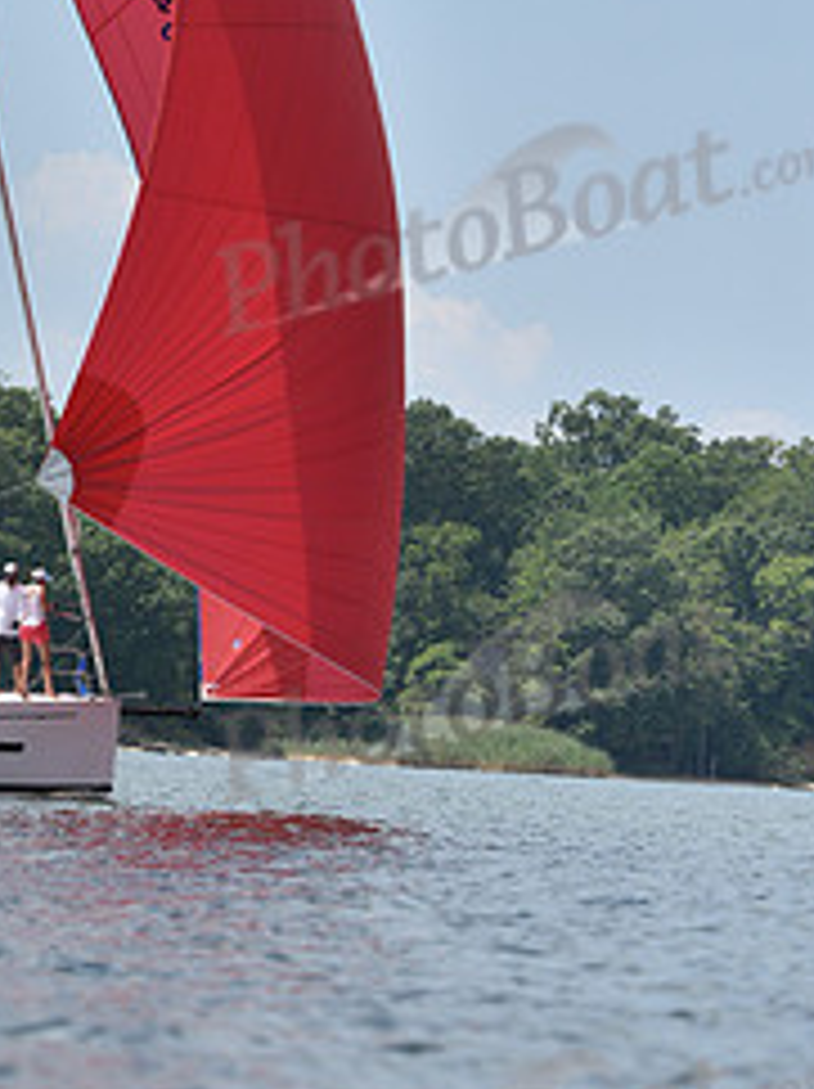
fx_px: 10145
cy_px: 518
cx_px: -16
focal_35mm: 323
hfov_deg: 4.6
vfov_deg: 6.1
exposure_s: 1/8000
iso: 320
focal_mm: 140
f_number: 3.5
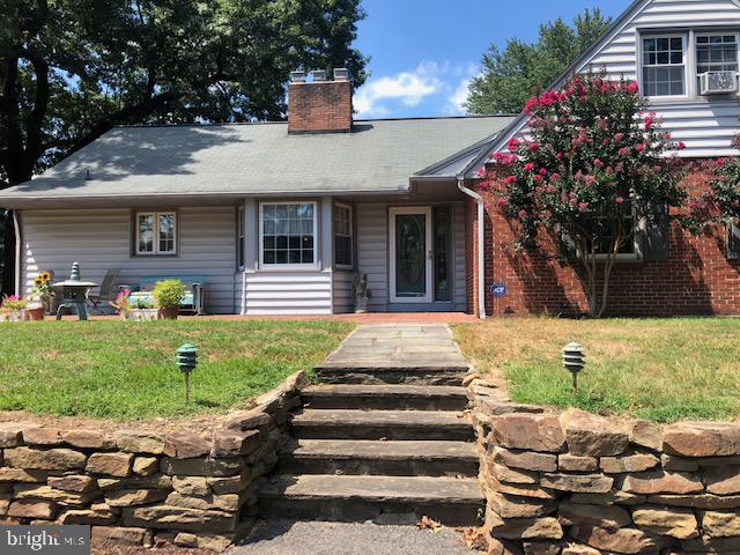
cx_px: 370
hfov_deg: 63.4
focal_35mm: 28
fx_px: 599
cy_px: 278
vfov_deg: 49.7
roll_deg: +1.1
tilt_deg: +5.0
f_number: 1.8
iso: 20
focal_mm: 3.99
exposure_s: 1/857
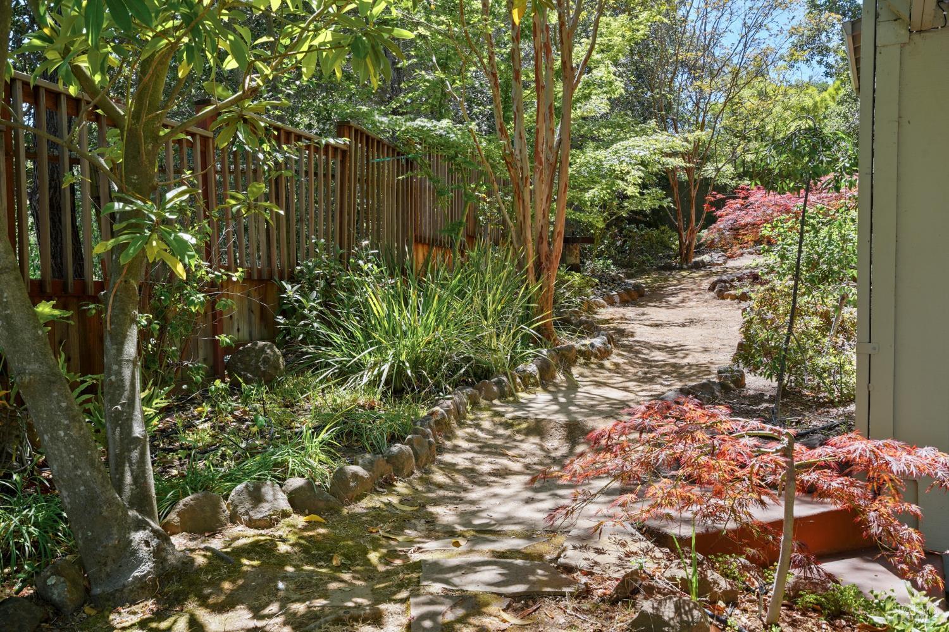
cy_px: 316
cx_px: 474
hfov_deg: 54.5
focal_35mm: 35
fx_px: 922
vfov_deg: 37.8
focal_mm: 35
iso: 200
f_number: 8
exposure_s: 1/25
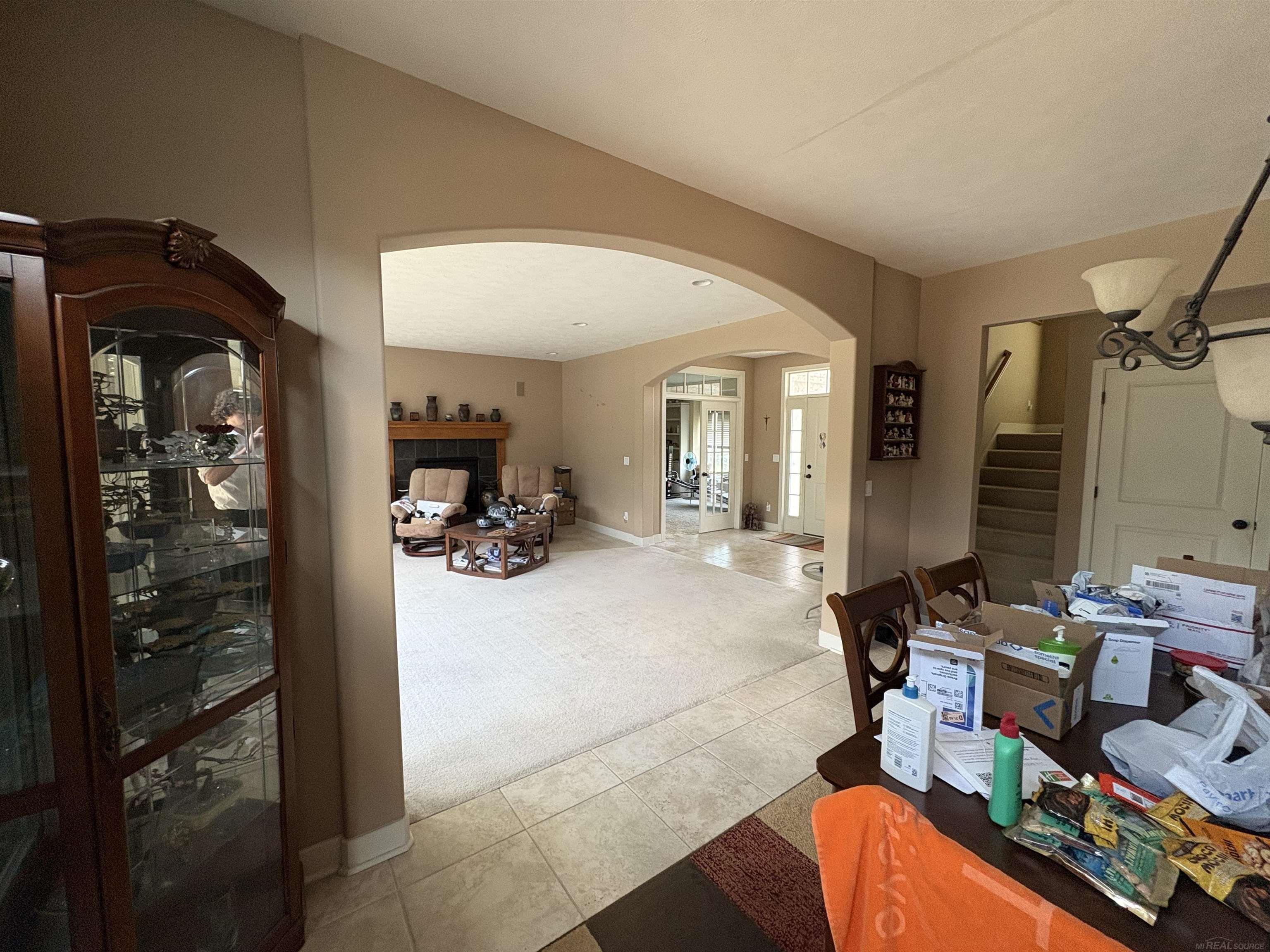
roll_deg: -0.5
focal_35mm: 14
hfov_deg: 102.1
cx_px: 635
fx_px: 514
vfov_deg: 85.7
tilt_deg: -4.7
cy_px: 476
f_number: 2.2
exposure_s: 1/60
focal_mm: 2.22
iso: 250
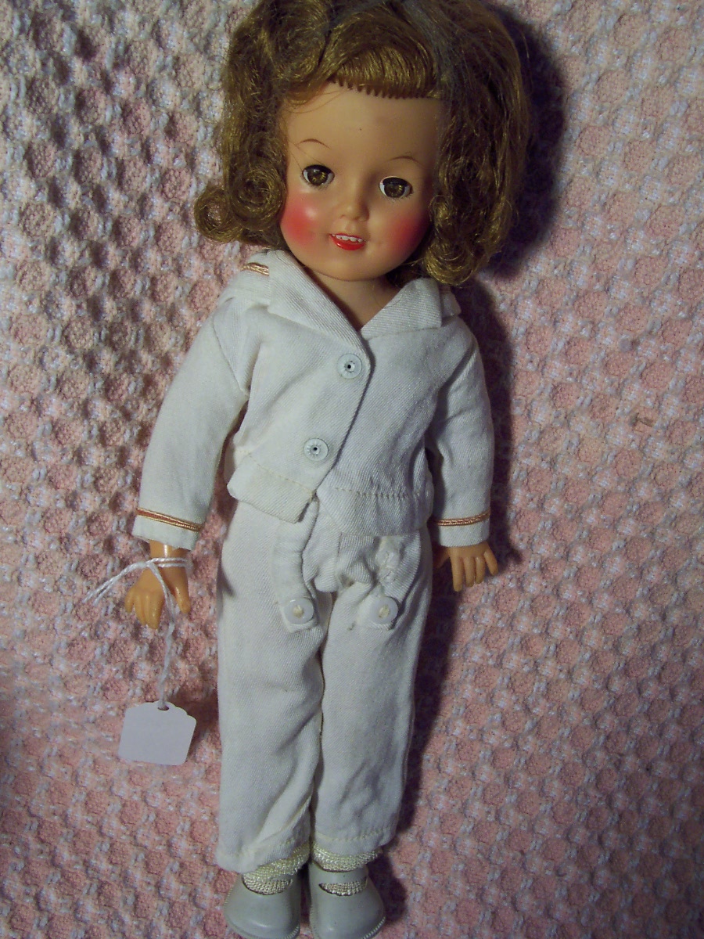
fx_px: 1003
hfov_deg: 38.7
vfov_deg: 50.1
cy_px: 470
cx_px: 352
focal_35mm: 37
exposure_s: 1/45
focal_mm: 5.6
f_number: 2.8
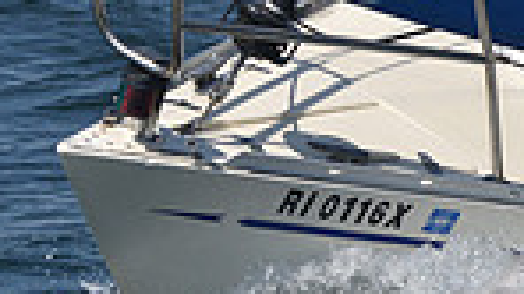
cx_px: 984
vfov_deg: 4.2
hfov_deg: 7.3
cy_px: 62
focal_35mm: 287
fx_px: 3985
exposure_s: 1/1000
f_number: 5.6
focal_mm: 70
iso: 250
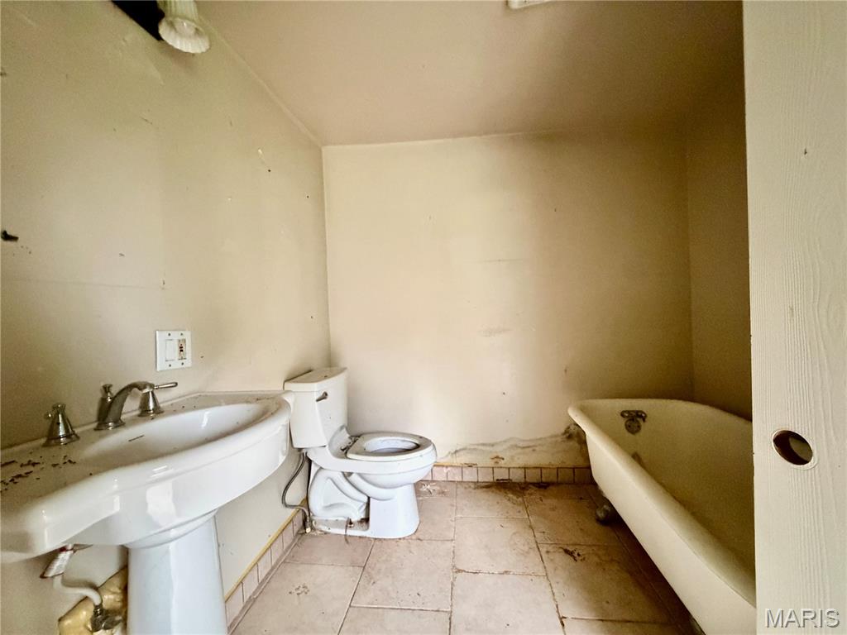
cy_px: 318
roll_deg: +3.1
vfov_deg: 85.7
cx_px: 424
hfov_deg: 102.1
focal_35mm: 14
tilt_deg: -1.7
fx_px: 343
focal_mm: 2.22
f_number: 2.2
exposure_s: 1/60
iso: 1250
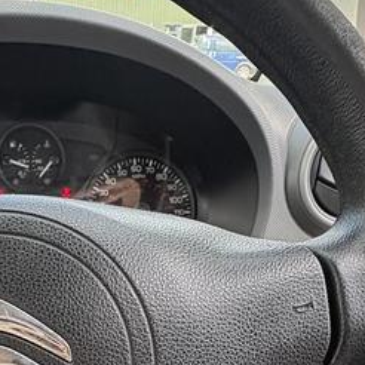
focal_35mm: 45
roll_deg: +3.0
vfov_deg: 33.3
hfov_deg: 36.7
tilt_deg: -26.3
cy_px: 390
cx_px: 93
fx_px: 537
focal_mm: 2.22
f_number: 2.2
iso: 125
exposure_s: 1/142
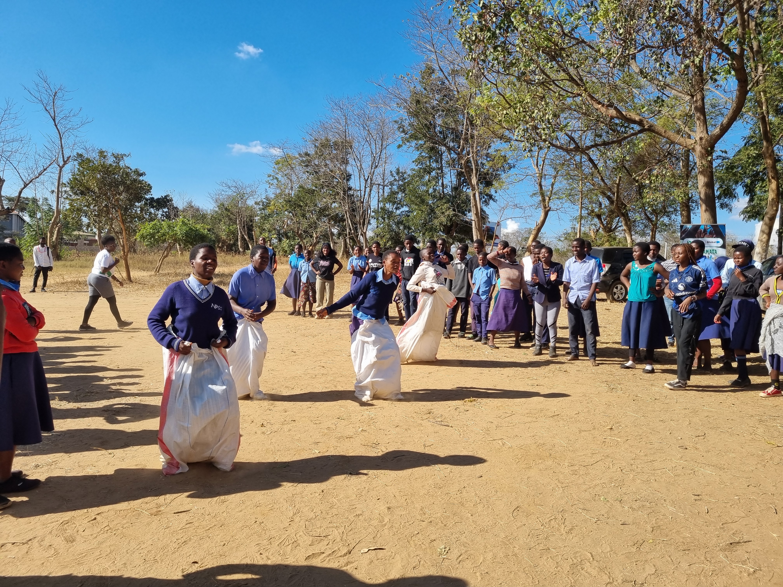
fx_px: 588
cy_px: 294
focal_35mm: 26
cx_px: 392
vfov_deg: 53.1
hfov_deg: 67.3
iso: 50
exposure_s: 1/2296
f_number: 1.8
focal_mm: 5.4
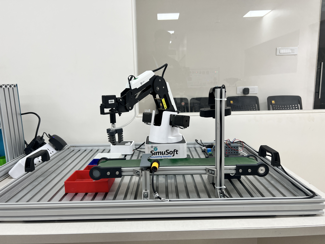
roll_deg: +1.4
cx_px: 162
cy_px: 122
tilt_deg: -9.9
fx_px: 244
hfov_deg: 67.3
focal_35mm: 26
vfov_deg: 53.1
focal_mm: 5.7
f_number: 1.5
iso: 80
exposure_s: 1/100
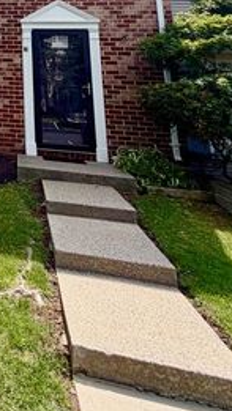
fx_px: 426
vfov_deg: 43.6
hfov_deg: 24.5
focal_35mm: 39
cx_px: -106
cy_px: -6
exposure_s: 1/770
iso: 32
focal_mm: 2.22
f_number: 2.2
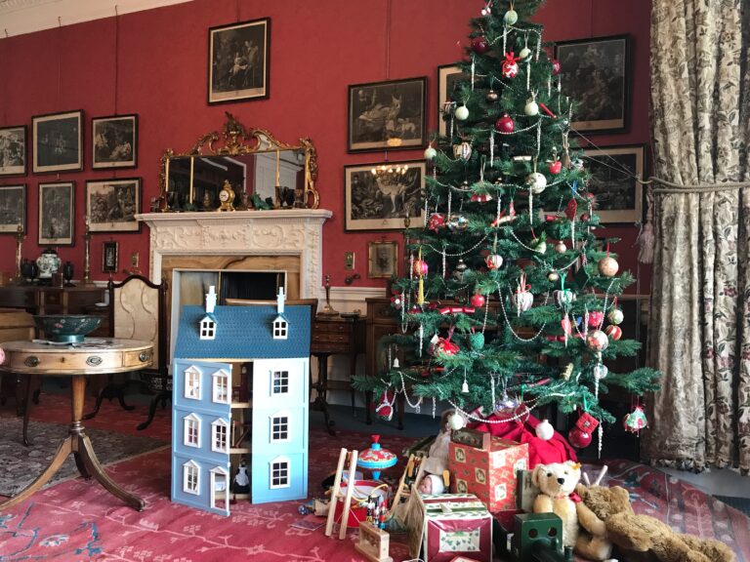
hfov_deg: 63.4
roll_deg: -0.1
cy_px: 281
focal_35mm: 28
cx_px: 375
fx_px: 607
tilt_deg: -0.6
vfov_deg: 49.7
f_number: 1.8
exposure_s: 1/17
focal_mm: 3.99
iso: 64
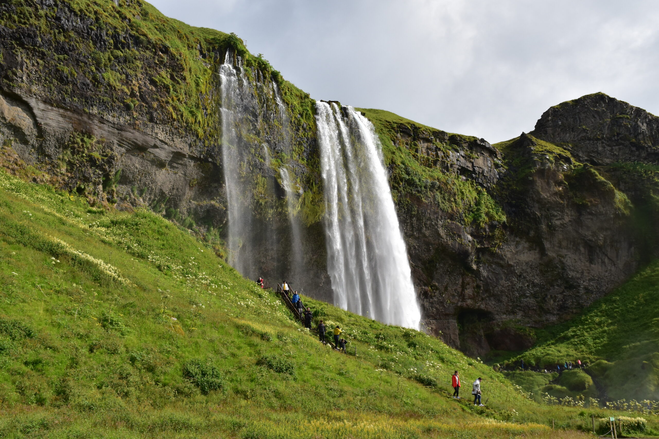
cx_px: 330
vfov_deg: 28.1
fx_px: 879
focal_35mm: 48
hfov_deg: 41.1
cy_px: 220
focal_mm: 32
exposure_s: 1/500
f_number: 11
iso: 400
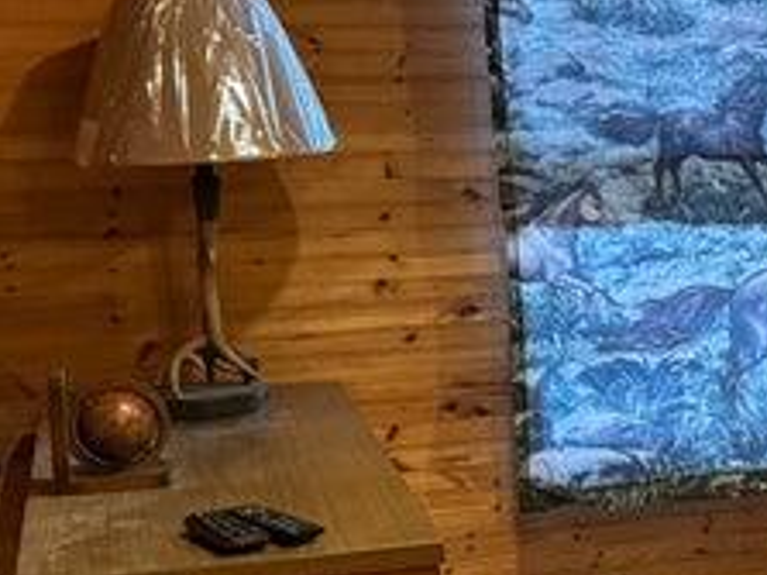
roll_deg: +0.5
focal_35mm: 92
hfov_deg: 18.9
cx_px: 1130
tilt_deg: -7.5
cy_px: 327
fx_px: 2037
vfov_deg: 16.0
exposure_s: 1/30
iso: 800
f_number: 1.78
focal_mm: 6.76
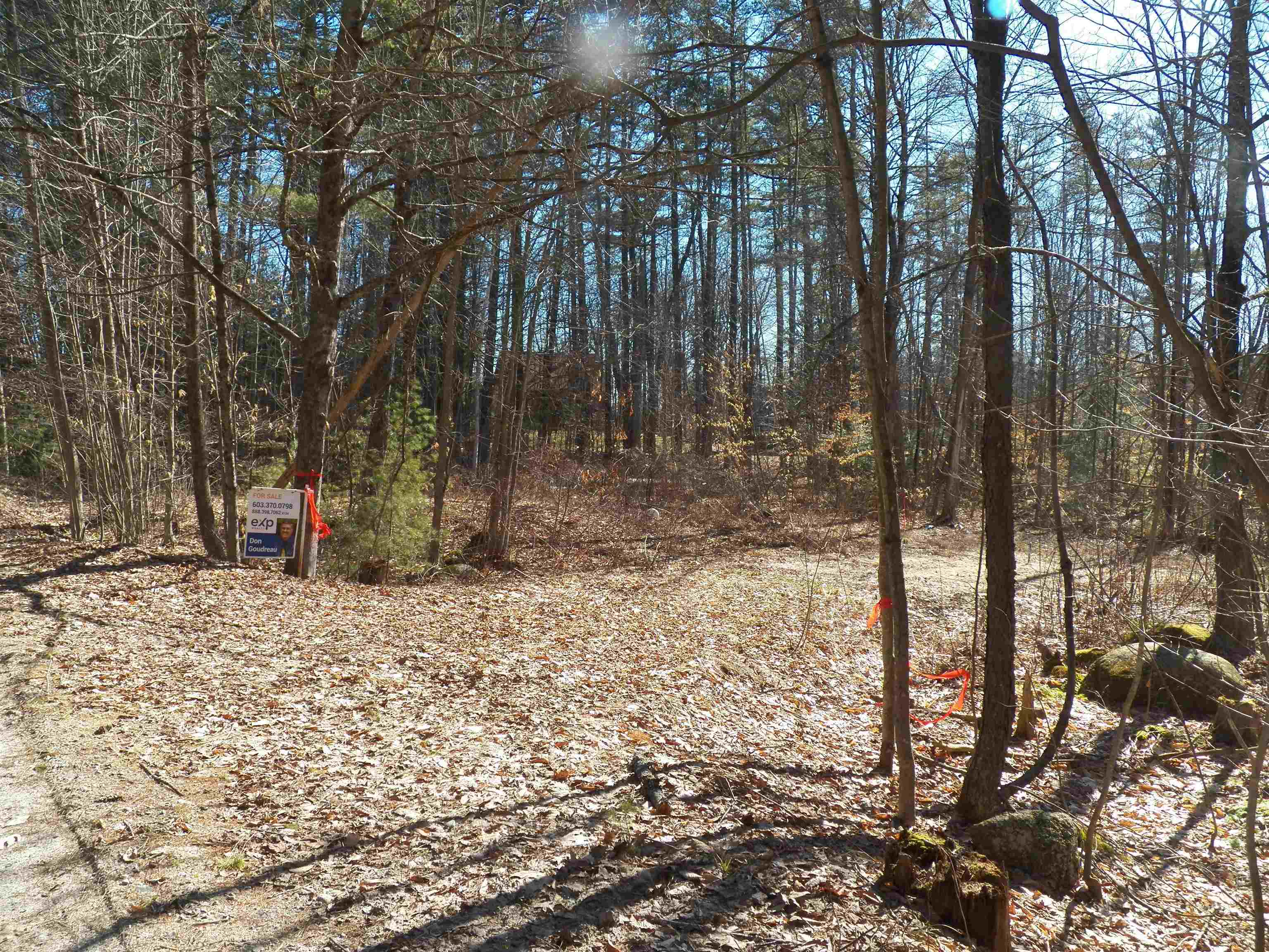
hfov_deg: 63.4
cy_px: 476
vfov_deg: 49.7
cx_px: 634
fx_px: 1026
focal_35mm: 28
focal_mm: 4.9
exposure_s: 1/500
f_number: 4
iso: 125
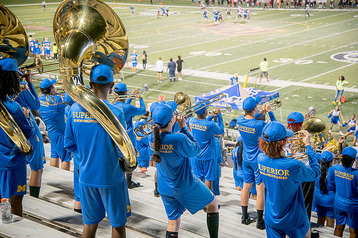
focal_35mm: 62
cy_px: 119
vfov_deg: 21.9
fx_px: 616
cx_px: 179
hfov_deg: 32.4
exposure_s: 1/200
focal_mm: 62
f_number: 4
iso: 2000
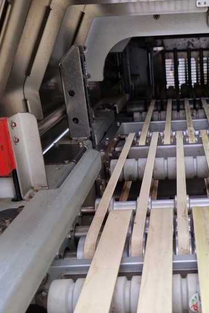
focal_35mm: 45
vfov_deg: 43.4
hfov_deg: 29.0
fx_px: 392
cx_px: 178
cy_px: 185
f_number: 1.8
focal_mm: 5.4
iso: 50
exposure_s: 1/367
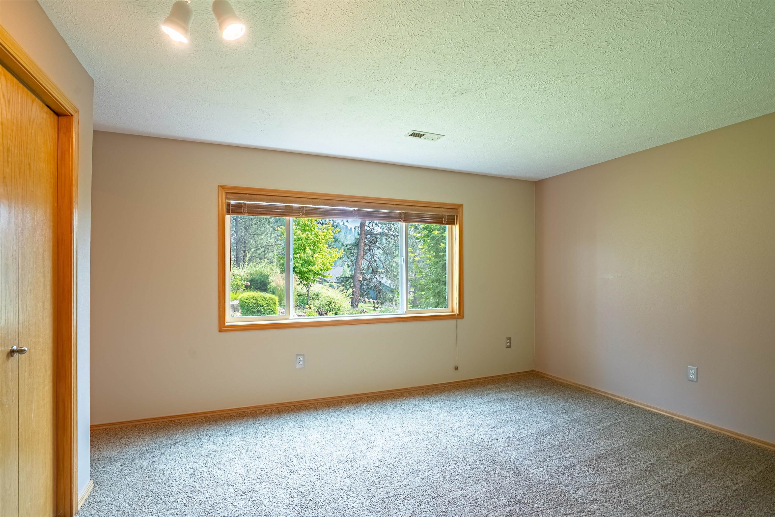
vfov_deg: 70.5
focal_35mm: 17
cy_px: 258
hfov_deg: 93.2
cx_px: 388
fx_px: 366
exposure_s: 1/200
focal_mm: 17
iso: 400
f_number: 8
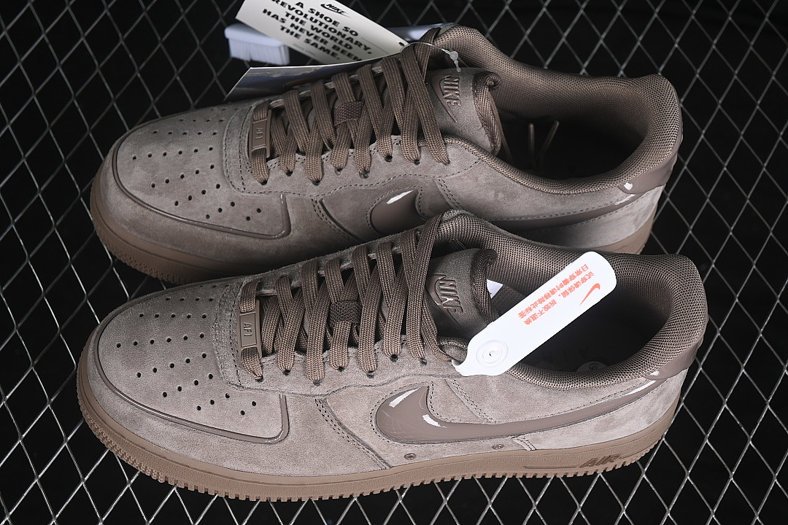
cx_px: 394
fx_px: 1642
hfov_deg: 27.0
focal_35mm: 75
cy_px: 262
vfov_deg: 18.2
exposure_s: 1/60
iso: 160
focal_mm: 50
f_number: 6.3
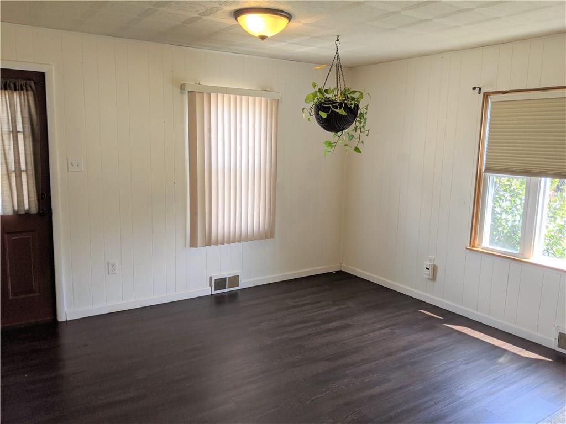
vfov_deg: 51.4
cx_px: 283
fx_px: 441
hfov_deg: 65.3
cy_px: 212
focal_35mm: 27
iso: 49
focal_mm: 4.44
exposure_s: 1/210
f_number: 1.8
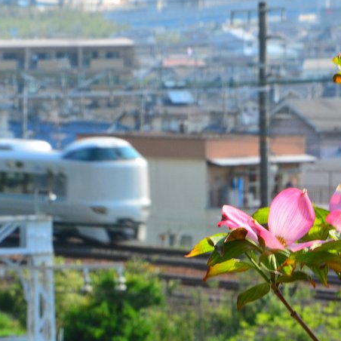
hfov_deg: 4.7
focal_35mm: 375
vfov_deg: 4.7
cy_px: 199
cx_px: 146
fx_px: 4179
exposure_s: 1/50
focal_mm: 130
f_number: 29
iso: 400
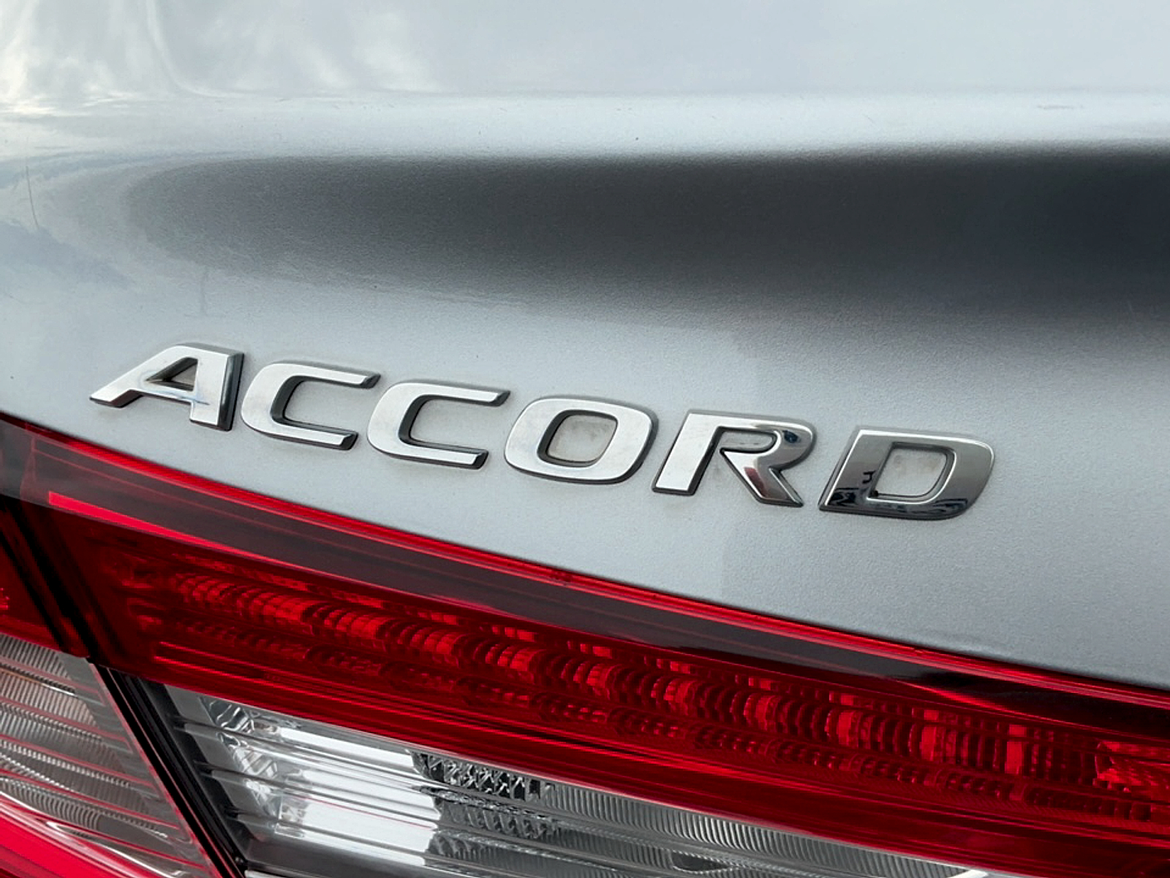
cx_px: 585
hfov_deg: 60.0
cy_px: 439
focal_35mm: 30
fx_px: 1014
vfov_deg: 46.8
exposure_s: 1/1377
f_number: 1.8
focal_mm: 3
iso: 25
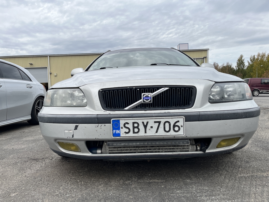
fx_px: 202
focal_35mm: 26
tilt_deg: -3.2
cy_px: 101
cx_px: 134
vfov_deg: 53.1
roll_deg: +2.5
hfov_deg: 67.3
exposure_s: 1/676
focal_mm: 5.1
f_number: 1.6
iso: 50
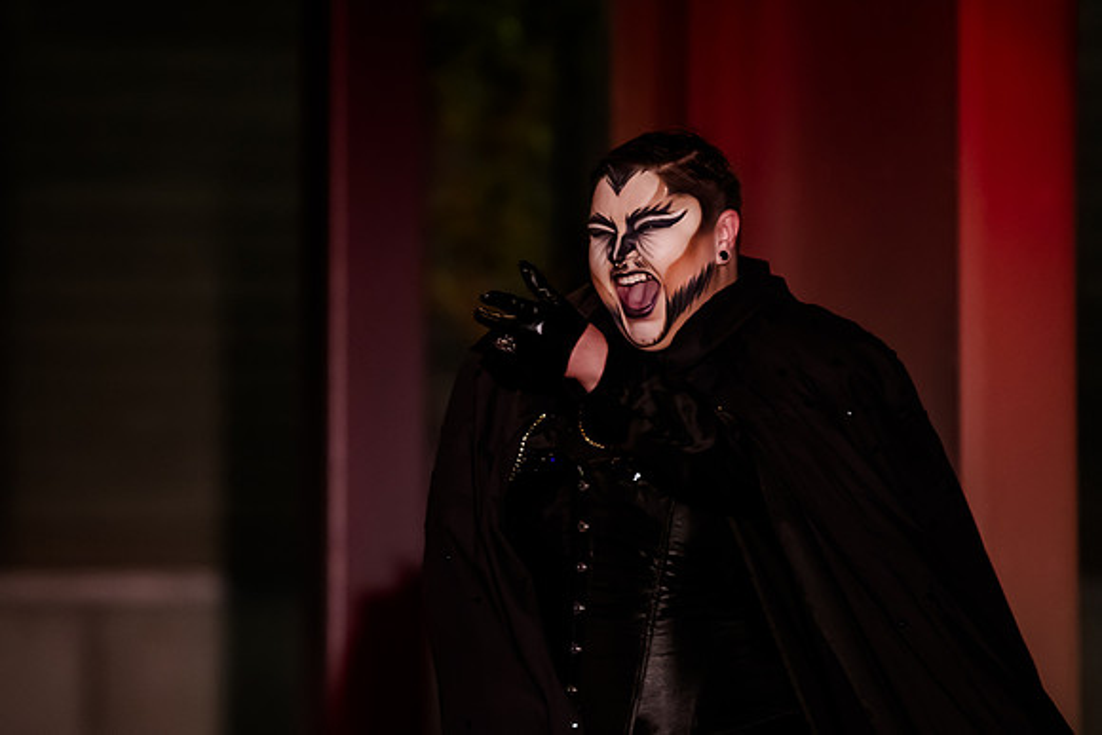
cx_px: 447
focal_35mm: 375
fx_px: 11476
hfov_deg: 5.5
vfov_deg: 3.7
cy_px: 460
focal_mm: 200
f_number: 2.8
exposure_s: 1/500
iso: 2500
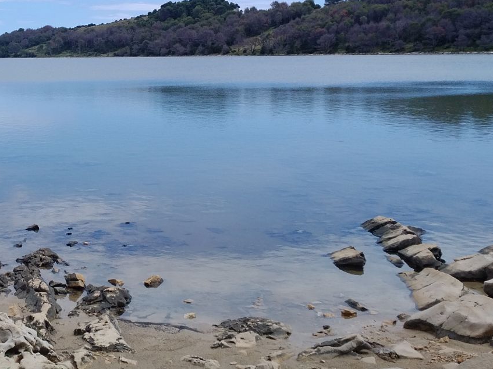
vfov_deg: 28.3
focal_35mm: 51
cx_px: 83
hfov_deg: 36.0
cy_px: 106
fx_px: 726
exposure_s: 1/1336
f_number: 2.2
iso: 50
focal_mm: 4.75
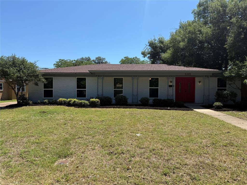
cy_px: 92
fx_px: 171
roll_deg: -0.4
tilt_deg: +0.3
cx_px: 124
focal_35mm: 24
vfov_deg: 56.8
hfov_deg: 71.6
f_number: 1.78
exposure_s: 1/3953
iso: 80
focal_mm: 6.76
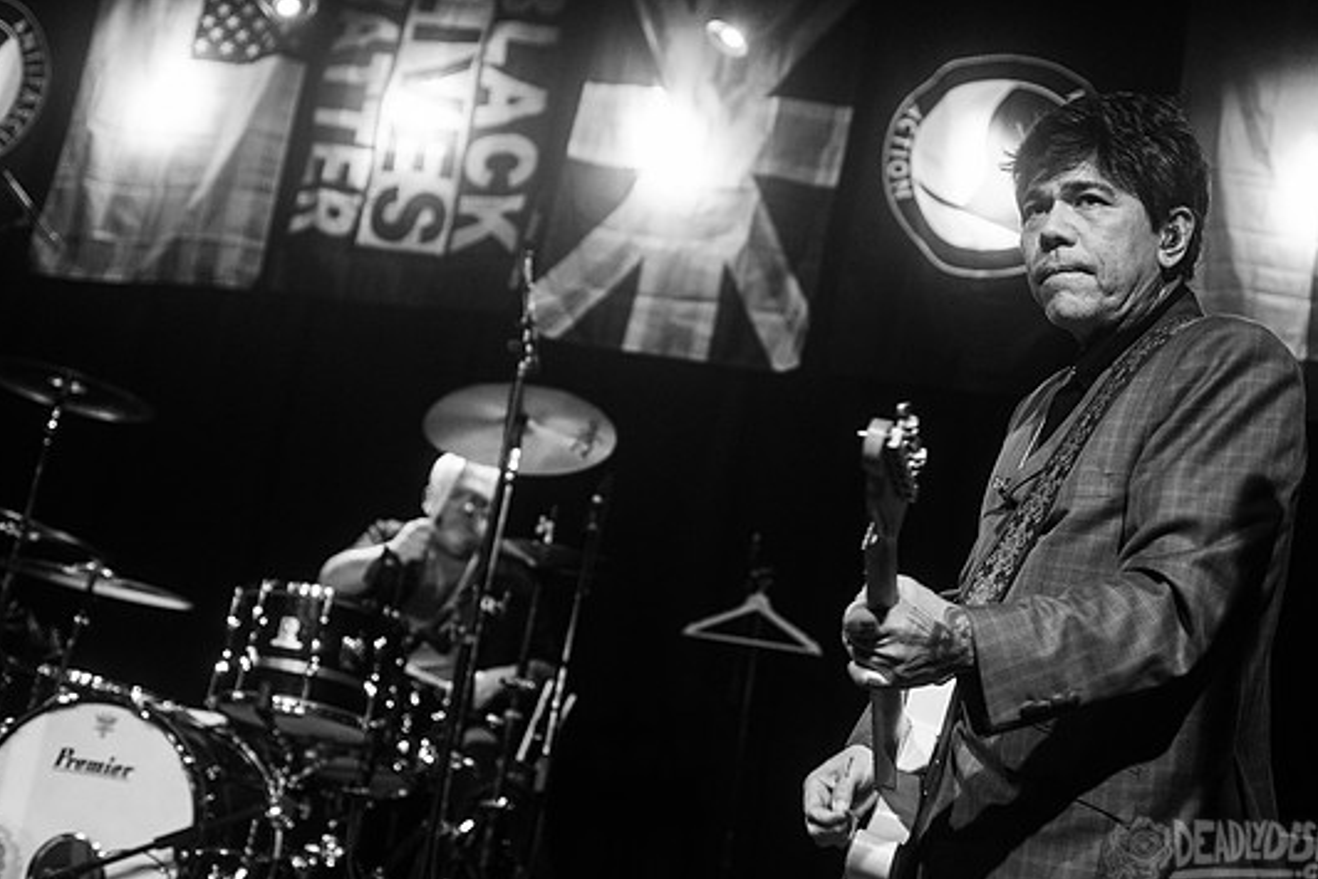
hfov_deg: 41.1
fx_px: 1758
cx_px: 681
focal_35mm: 48
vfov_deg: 28.1
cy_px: 427
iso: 2000
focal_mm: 44
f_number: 3.2
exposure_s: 1/160
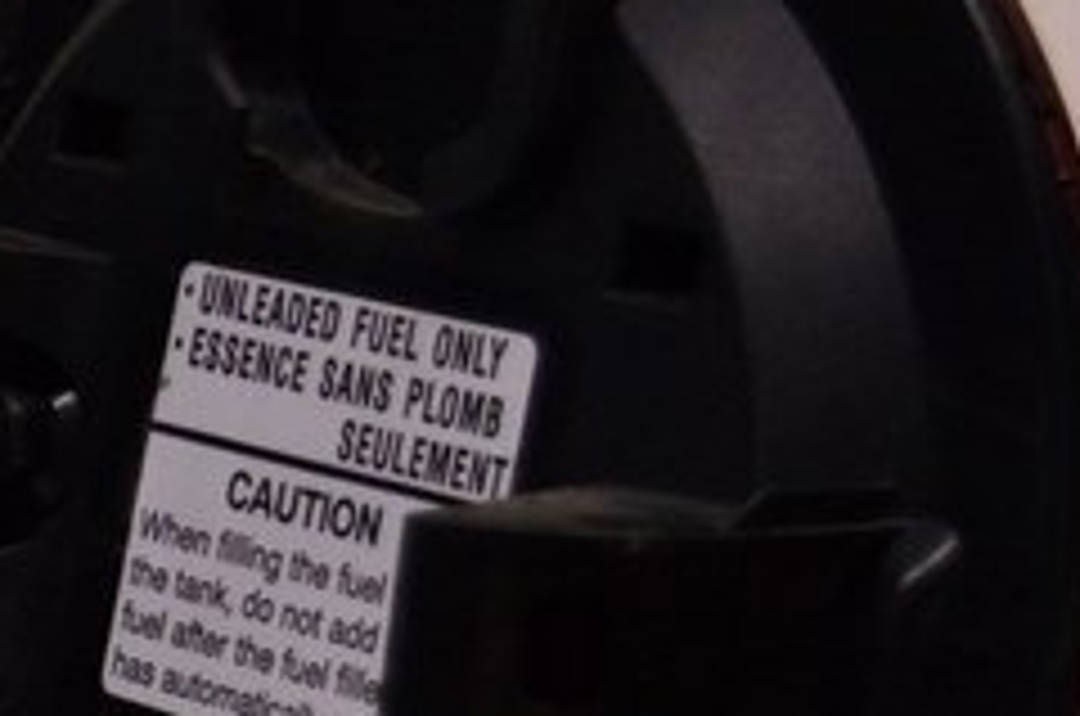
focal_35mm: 205
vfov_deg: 6.7
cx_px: -693
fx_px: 6138
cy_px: 705
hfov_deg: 9.7
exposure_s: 1/400
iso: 1600
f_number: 4.5
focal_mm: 32
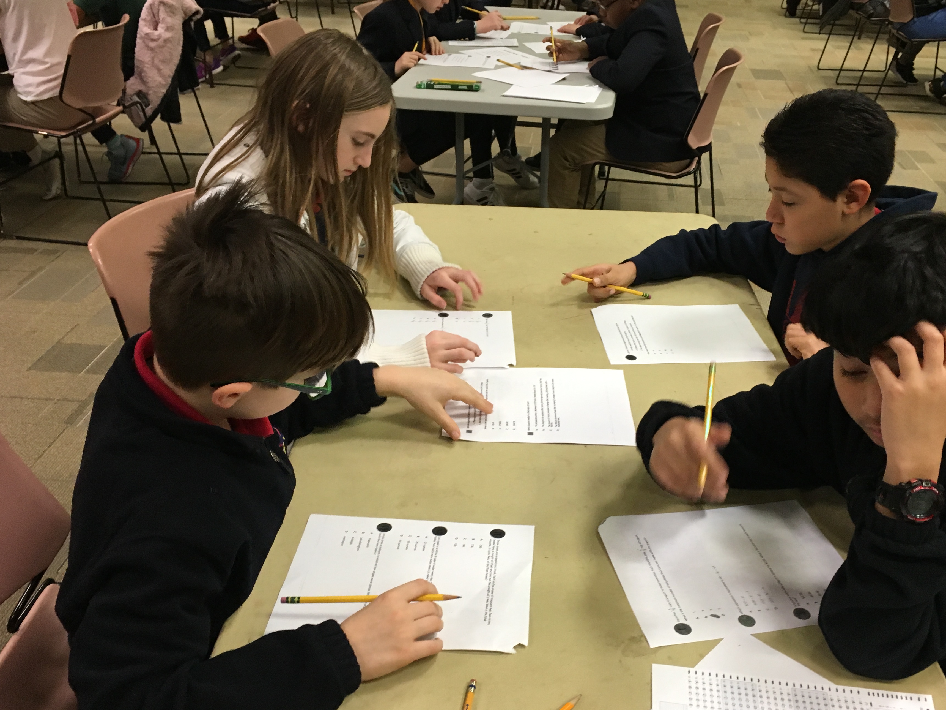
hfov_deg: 53.8
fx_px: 929
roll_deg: -1.1
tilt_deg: -30.5
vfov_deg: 41.7
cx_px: 532
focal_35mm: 34
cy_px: 403
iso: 125
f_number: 2.2
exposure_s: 1/30
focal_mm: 4.15
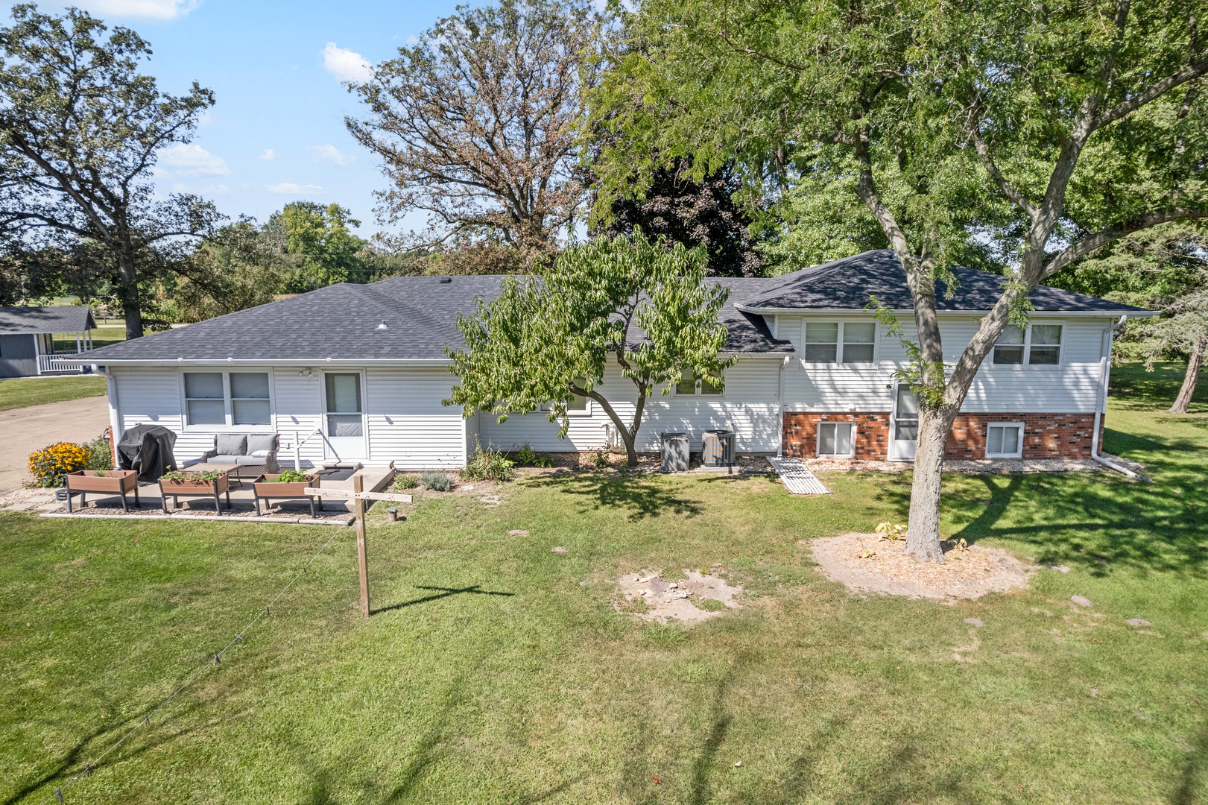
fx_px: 738
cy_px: 402
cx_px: 604
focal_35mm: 22
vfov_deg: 57.2
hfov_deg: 78.6
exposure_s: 1/1250
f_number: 2.8
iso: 110
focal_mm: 8.38
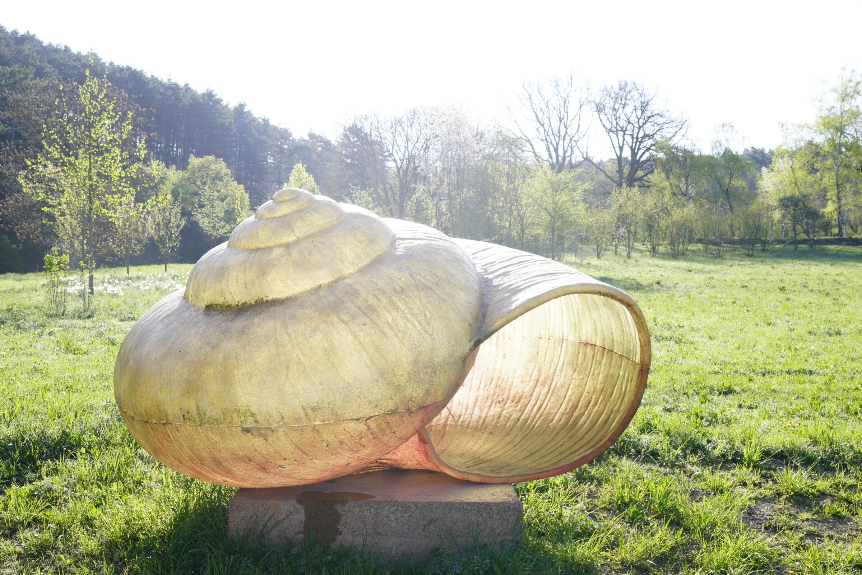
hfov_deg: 51.9
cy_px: 288
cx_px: 431
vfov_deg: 36.0
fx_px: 886
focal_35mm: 37
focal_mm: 25
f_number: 5.6
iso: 100
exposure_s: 1/125
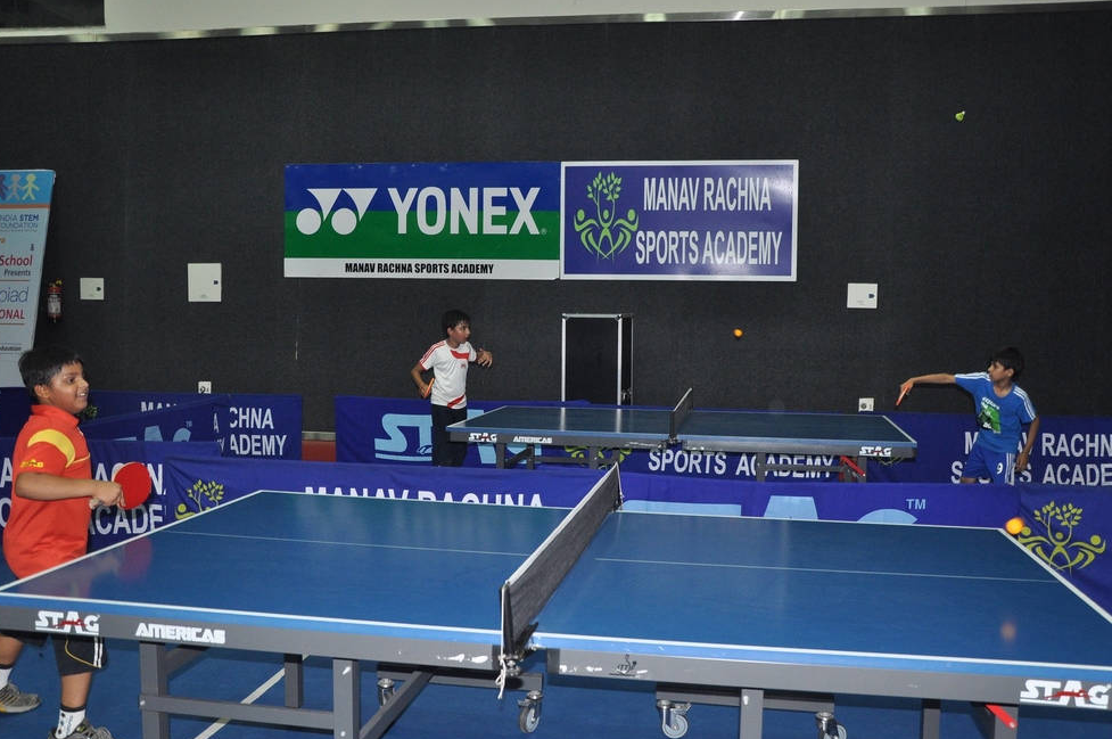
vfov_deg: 38.2
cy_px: 383
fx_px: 1066
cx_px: 566
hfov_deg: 55.1
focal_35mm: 35
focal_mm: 21
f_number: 5
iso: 1000
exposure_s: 1/160
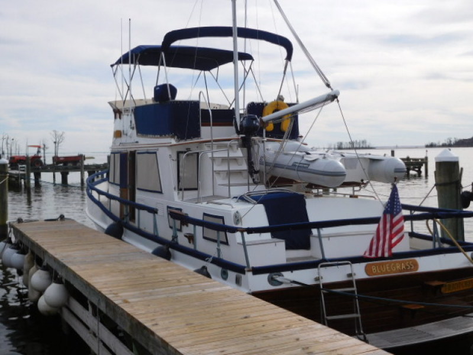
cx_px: 236
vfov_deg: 32.2
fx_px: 615
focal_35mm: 45
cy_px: 178
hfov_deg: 42.1
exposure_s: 1/1250
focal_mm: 8
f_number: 4
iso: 125
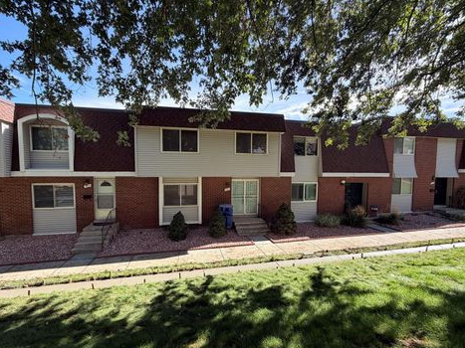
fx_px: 201
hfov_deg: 98.1
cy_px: 183
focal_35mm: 15
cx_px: 221
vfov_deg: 81.6
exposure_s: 1/502
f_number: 2.2
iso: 50
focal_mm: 2.22
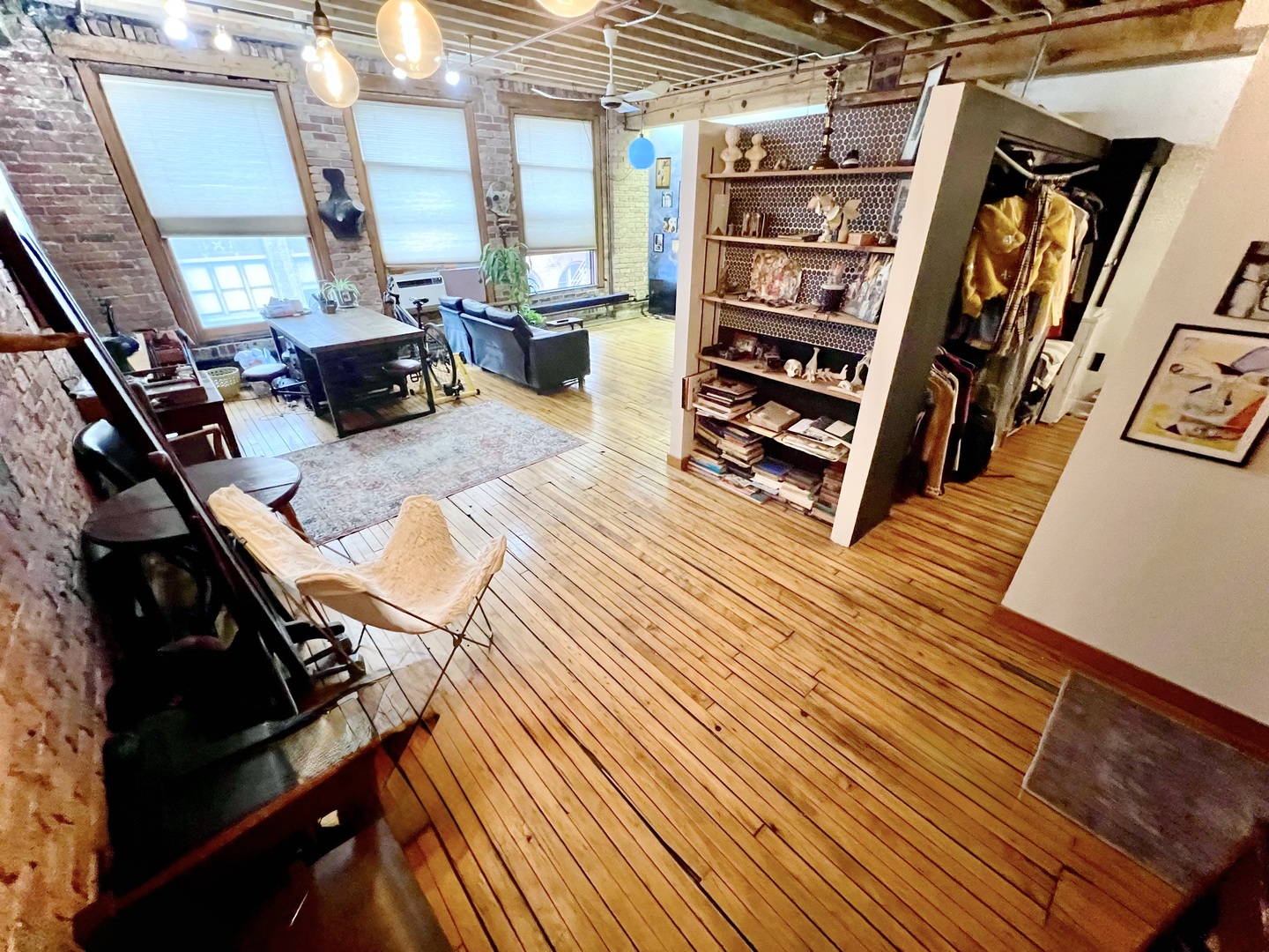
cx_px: 634
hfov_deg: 106.2
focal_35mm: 13
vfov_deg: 89.9
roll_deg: +1.0
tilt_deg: -29.0
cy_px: 476
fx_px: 477
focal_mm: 1.57
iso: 800
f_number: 1.8
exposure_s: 1/40
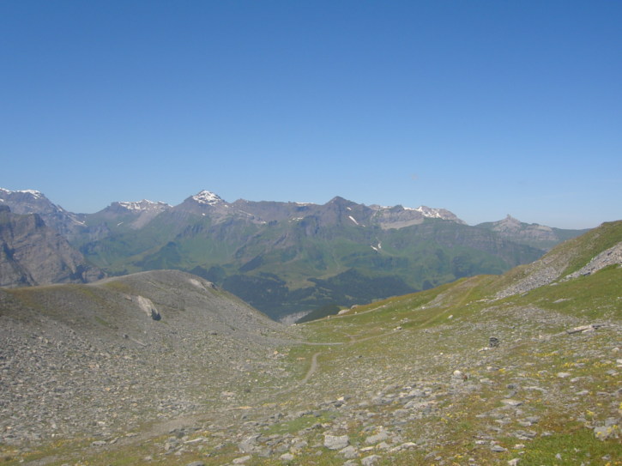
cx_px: 311
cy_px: 233
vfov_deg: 41.8
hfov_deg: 54.0
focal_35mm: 34
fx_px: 611
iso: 50
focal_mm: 5.6
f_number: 4.7
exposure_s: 1/400
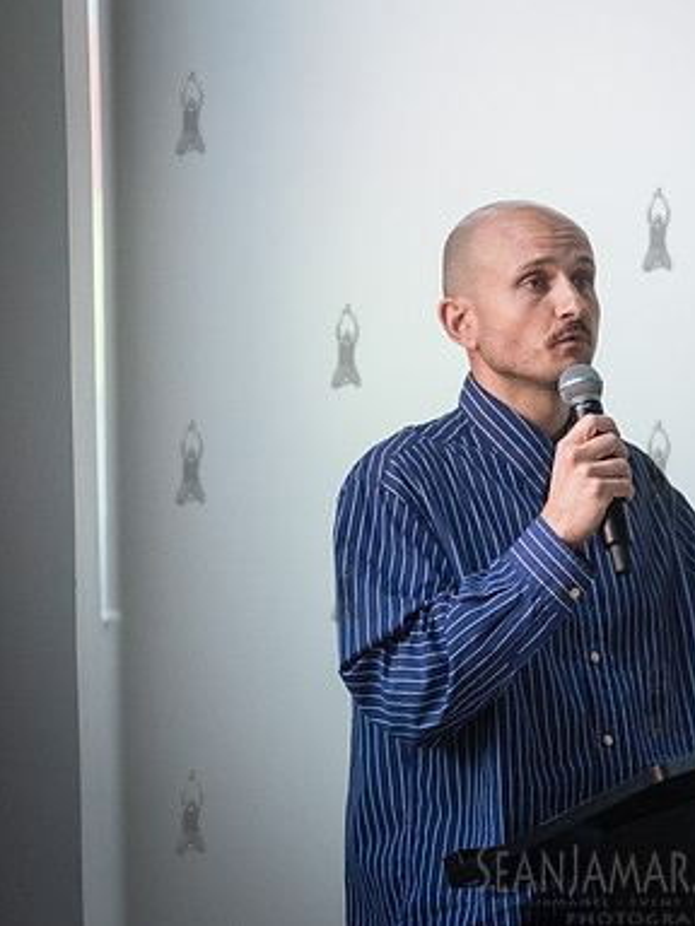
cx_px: 656
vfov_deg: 10.1
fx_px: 5247
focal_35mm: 196
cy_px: 462
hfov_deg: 7.6
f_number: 4
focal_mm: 135
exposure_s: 1/500
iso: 4000
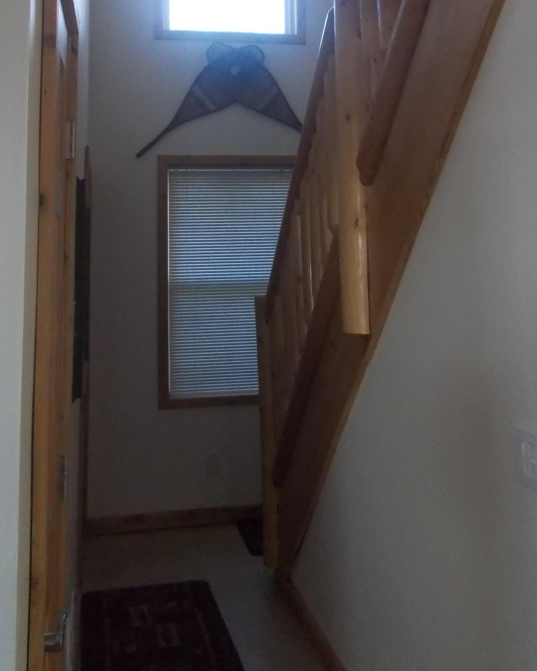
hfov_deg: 38.2
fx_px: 775
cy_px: 160
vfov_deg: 45.1
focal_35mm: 39
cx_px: 263
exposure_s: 1/125
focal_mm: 4.6
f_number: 3.2
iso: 500
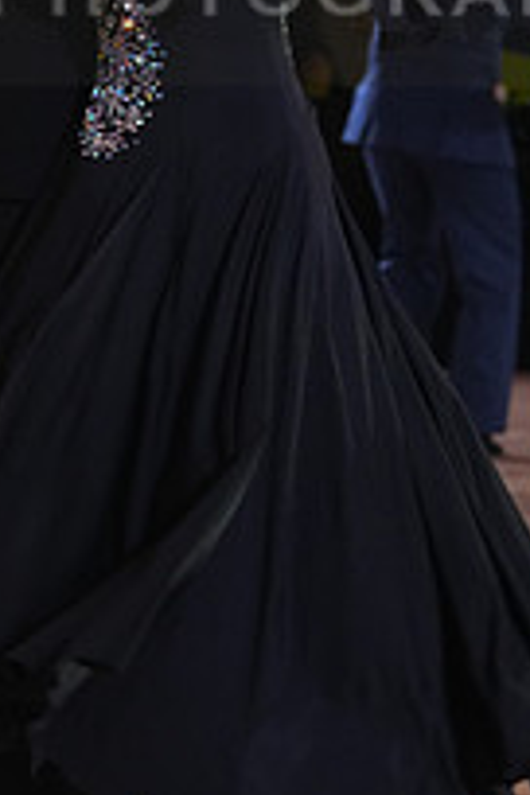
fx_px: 6978
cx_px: 224
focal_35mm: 316
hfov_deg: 4.3
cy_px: -43
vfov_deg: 6.5
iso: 3200
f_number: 5.6
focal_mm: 111
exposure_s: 1/250
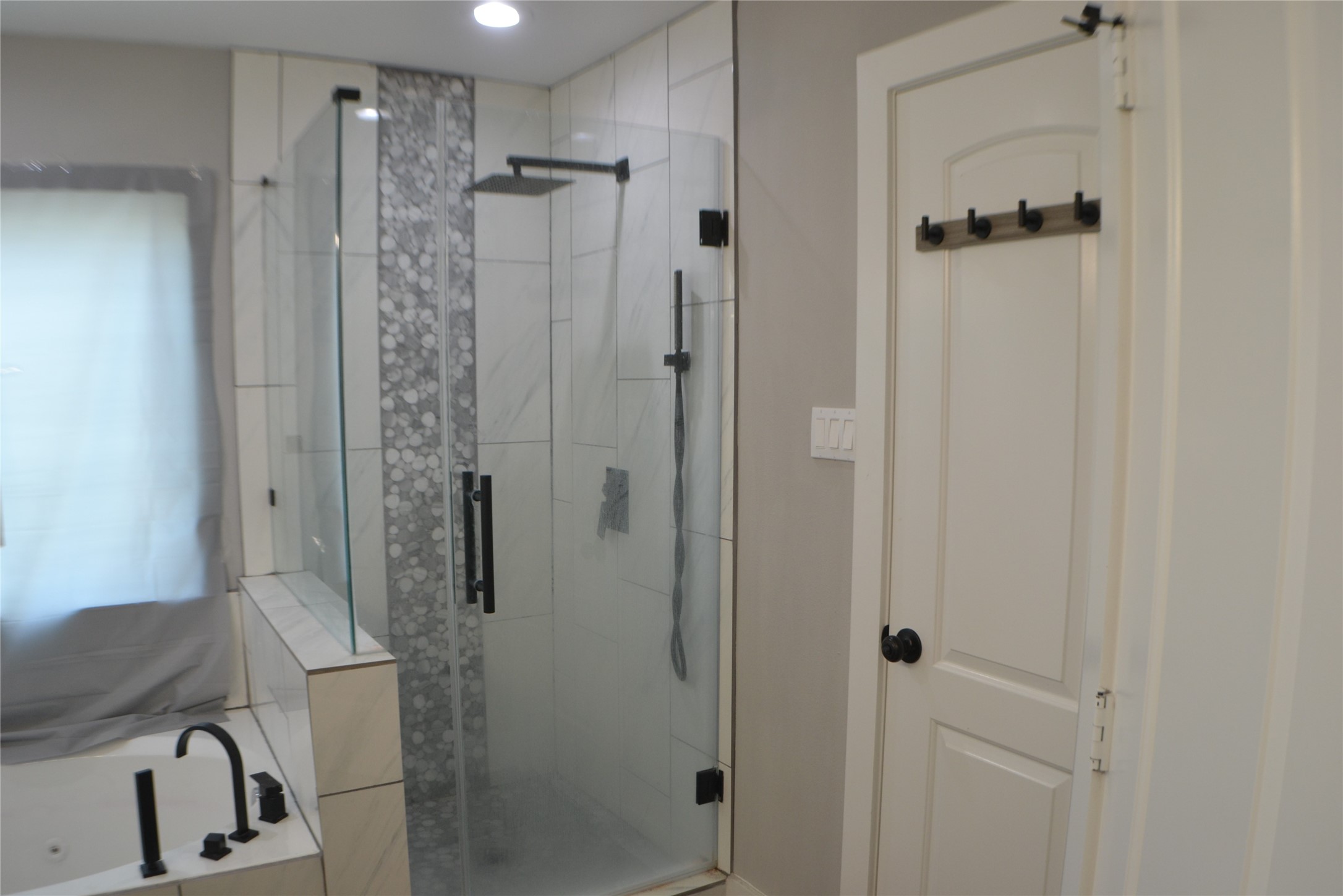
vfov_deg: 40.0
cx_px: 672
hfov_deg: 57.2
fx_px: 1231
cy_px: 448
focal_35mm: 33
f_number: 4.5
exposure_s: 1/80
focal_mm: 22
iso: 400
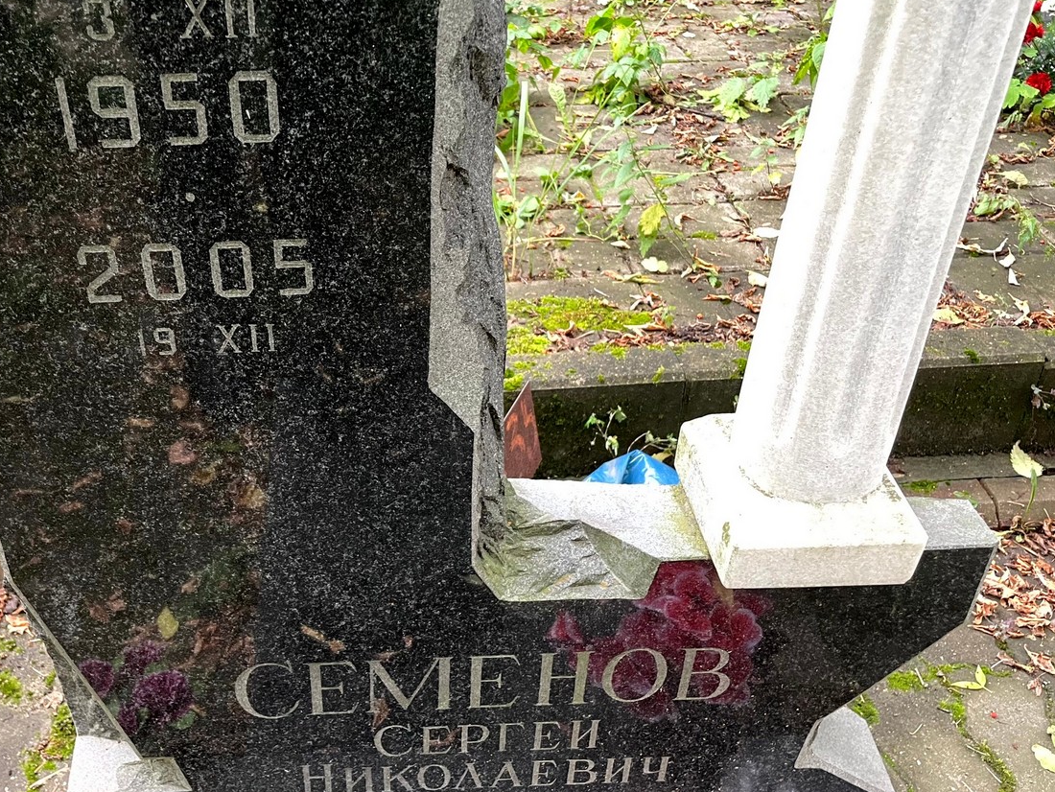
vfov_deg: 41.8
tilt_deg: -35.3
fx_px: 1037
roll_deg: +1.8
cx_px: 369
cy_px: 371
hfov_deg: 53.1
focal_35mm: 34
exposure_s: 1/60
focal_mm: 4.2
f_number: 1.6
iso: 160
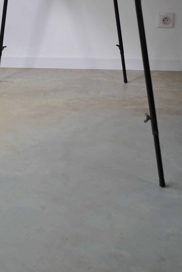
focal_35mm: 64
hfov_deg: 21.2
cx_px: 62
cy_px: 58
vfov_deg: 30.7
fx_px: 484
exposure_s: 1/50
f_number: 4.2
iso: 100
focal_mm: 26
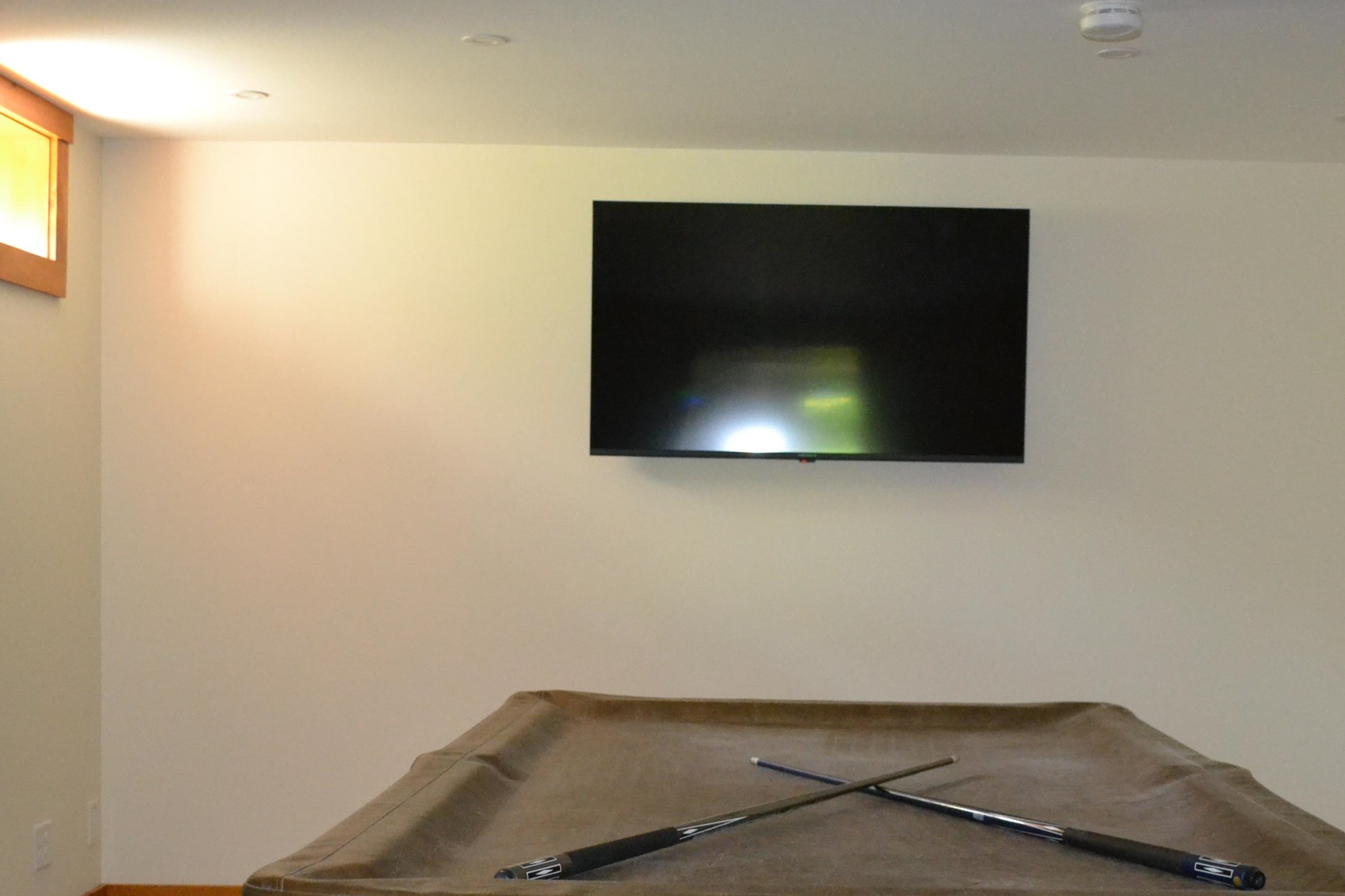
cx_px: 793
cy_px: 630
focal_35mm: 58
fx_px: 2167
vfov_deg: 23.2
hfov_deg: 34.4
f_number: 4
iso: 3200
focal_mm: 24
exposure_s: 1/60
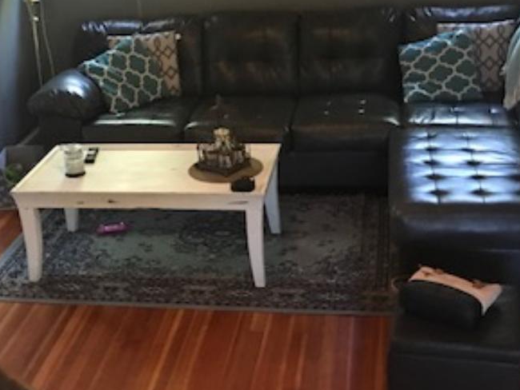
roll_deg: +3.6
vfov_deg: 23.6
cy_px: 147
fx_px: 932
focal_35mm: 62
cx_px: 224
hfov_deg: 31.1
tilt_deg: -20.3
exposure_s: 1/10
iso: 100
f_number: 1.8
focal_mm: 3.99
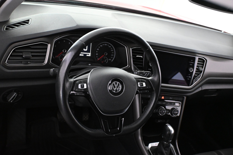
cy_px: 78
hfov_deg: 52.2
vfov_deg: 36.2
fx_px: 238
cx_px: 116
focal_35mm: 37
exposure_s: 1/60
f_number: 4.2
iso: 6400
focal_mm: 24.5
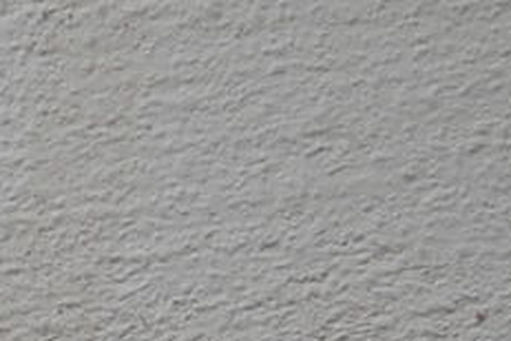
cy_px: 364
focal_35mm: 357
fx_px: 5069
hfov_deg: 5.7
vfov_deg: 3.8
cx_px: -403
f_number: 5.6
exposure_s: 1/125
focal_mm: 55
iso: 200
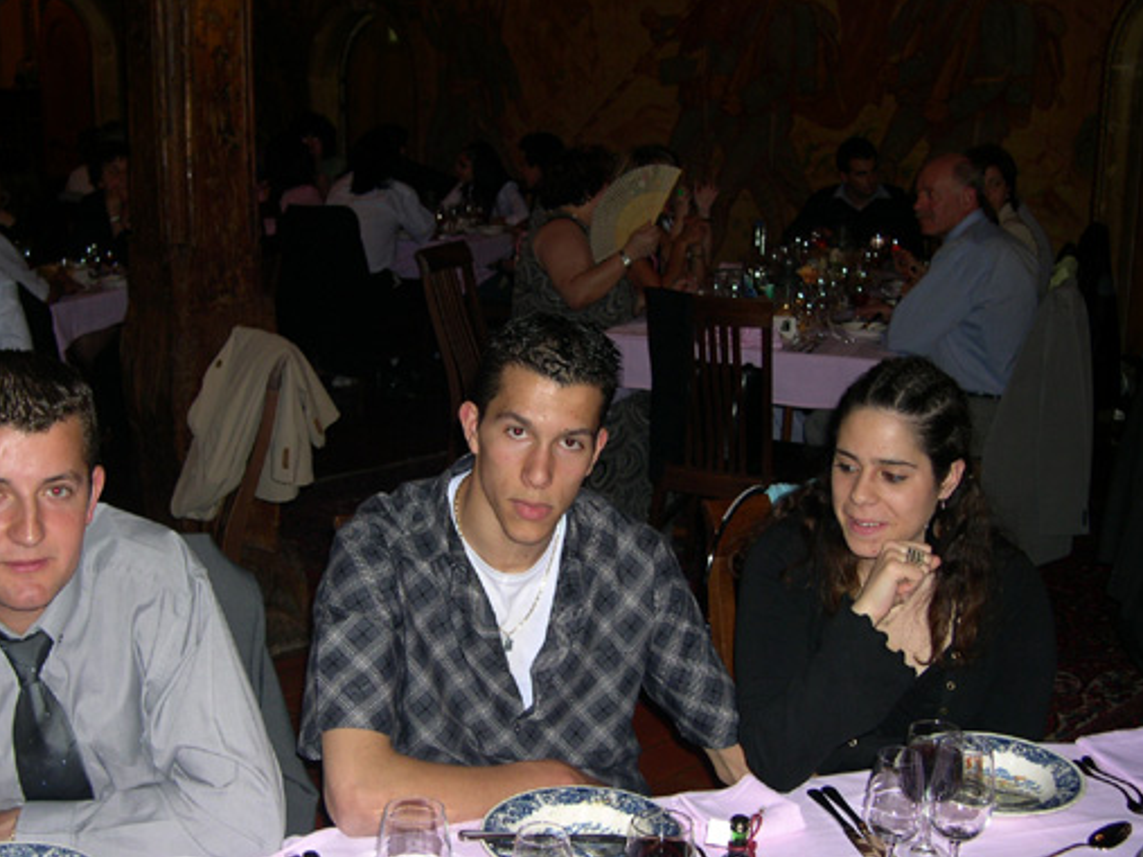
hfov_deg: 42.0
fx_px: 1486
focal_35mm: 45
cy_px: 462
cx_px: 489
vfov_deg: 32.2
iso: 100
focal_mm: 8
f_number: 2.8
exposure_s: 1/60
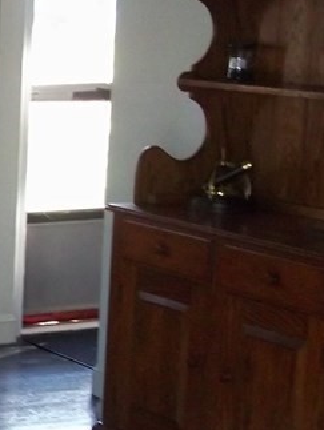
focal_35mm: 114
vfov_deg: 17.2
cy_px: 246
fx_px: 1420
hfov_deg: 12.1
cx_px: -227
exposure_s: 1/30
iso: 320
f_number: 3.1
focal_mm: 6.5
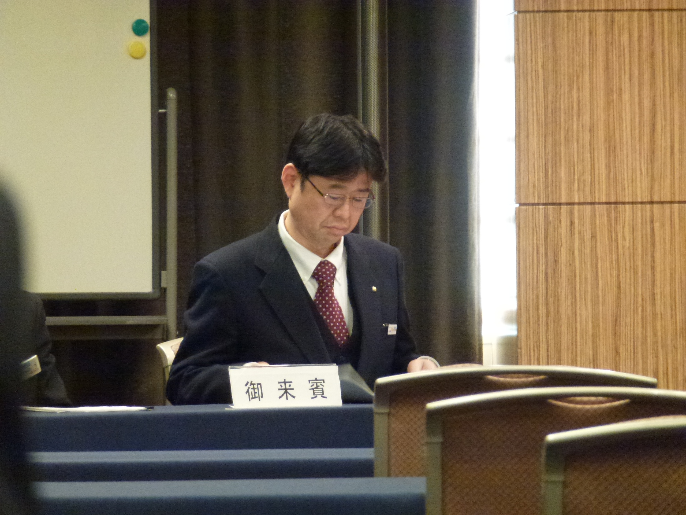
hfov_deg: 5.2
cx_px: 343
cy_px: 258
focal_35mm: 384
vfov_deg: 3.9
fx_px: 7610
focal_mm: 68.8
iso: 800
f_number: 5.9
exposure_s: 1/15
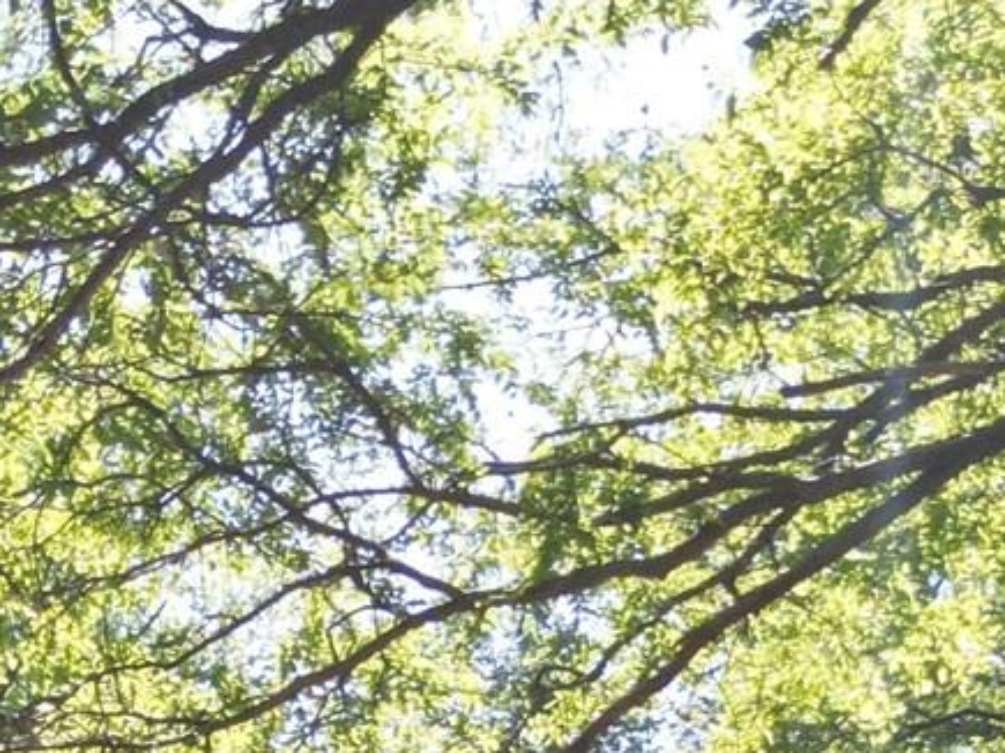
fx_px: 3280
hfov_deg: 17.4
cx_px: 330
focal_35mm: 113
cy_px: 1494
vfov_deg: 11.8
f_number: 1.7
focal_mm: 6.72
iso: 150
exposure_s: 1/800
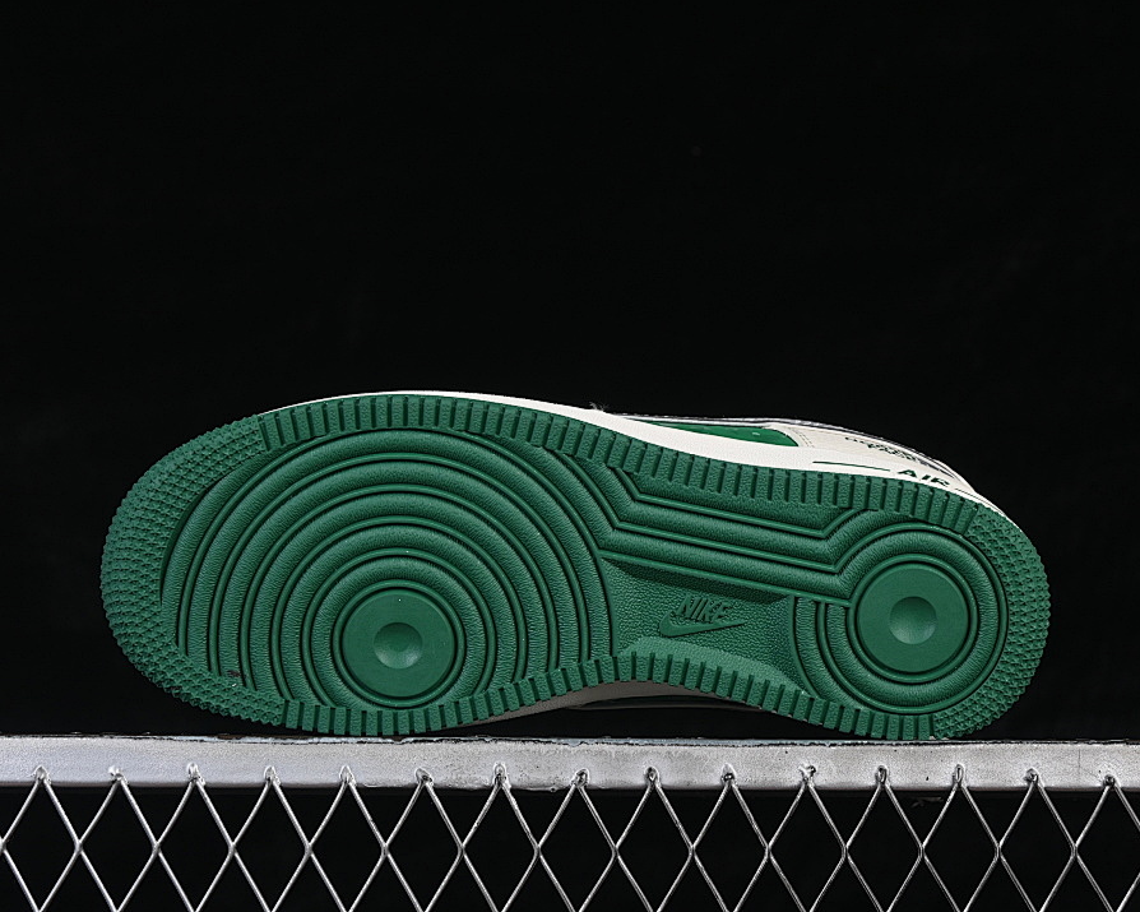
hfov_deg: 22.5
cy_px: 454
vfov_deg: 18.1
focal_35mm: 85
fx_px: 2868
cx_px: 587
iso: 160
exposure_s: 1/80
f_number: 8
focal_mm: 50
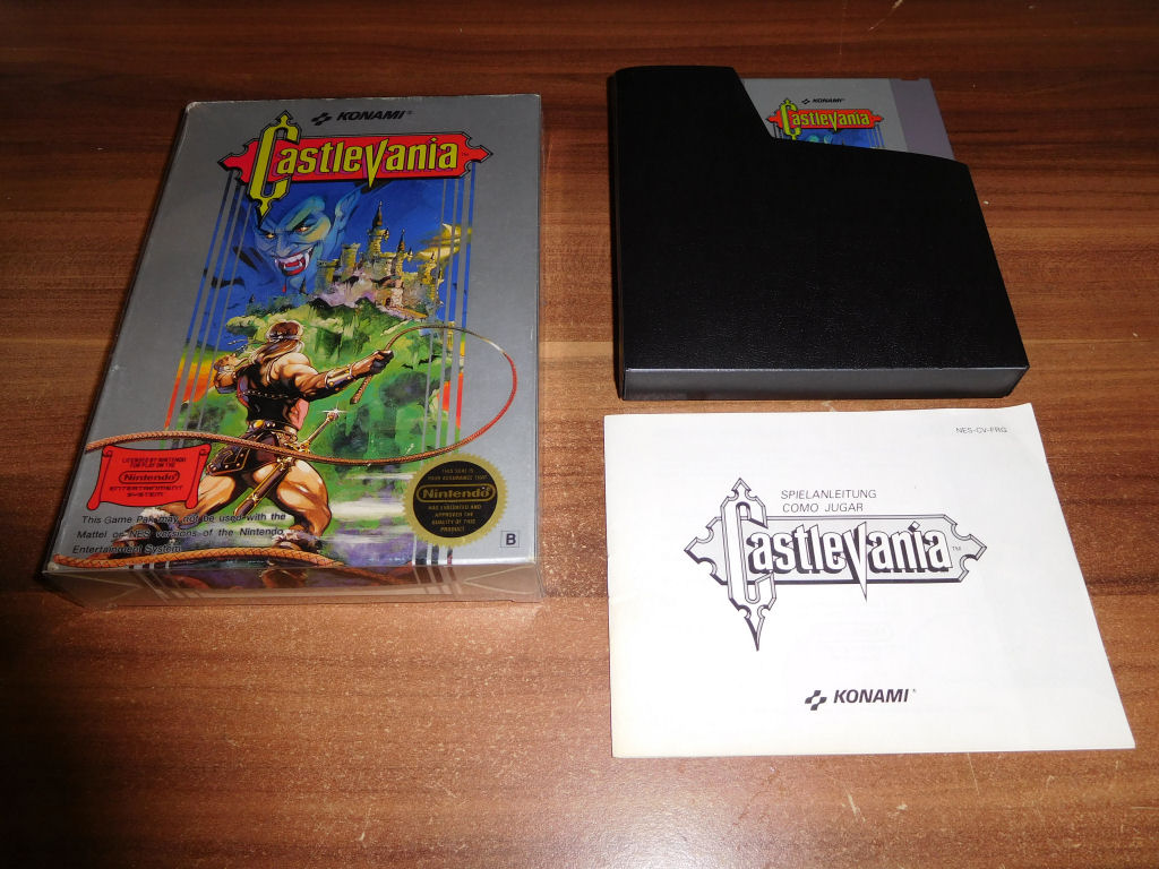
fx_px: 837
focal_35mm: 25
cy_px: 434
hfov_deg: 69.4
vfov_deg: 54.9
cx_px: 580
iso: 125
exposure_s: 1/30
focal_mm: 4.5
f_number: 3.4
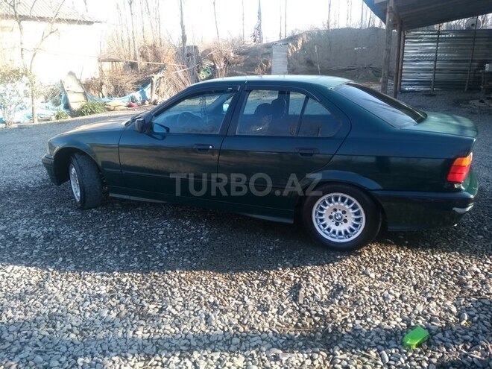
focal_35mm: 21
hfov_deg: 79.0
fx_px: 298
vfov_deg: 63.4
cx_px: 246
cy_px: 184
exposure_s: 1/177
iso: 100
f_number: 2
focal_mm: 3.57
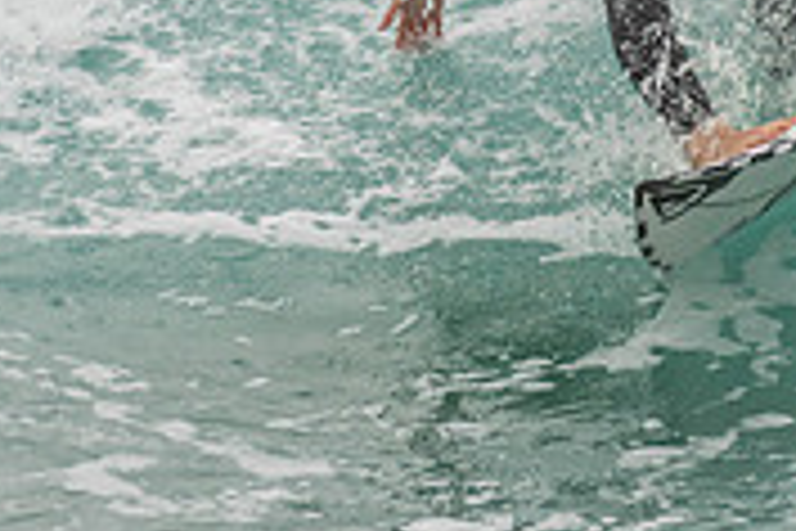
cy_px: -173
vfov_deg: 0.8
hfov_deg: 1.3
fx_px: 36281
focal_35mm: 1641
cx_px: 477
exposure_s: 1/2000
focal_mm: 500
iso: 280
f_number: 5.6
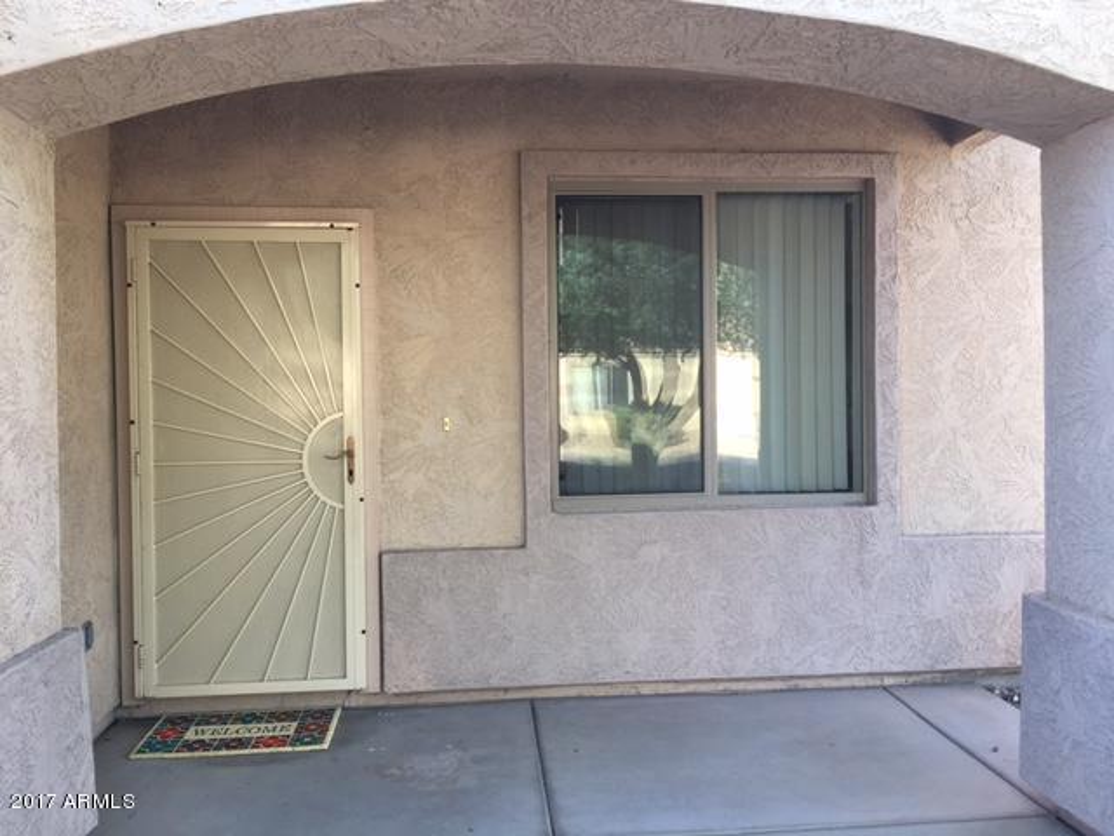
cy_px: 418
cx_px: 557
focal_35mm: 29
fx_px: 933
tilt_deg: -0.2
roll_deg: -0.1
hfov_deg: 61.7
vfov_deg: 48.2
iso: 25
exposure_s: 1/120
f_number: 2.2
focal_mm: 4.15
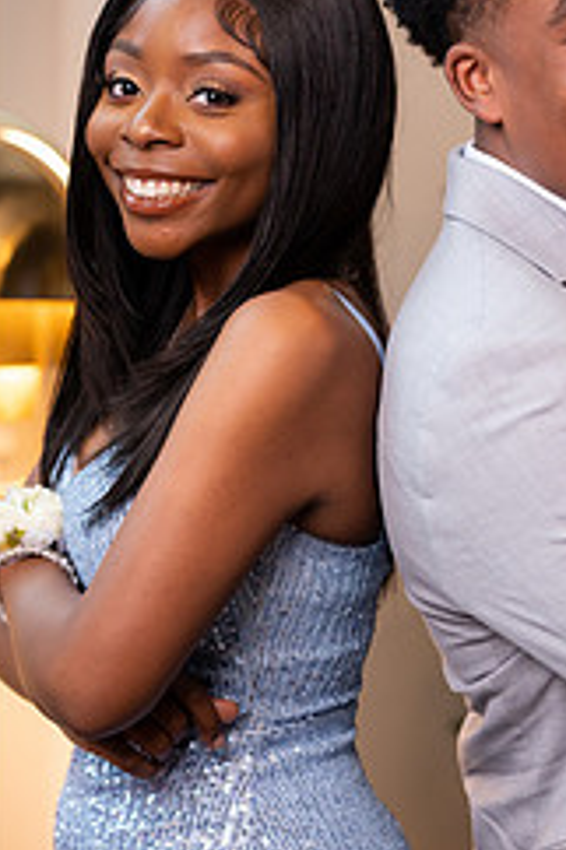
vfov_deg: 13.0
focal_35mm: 158
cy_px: 492
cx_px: 480
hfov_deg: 8.7
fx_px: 3731
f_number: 2.8
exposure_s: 1/250
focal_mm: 85
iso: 1600
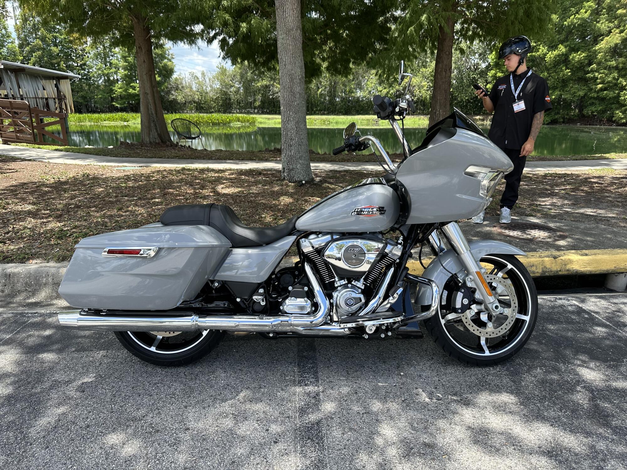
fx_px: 435
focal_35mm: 24
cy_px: 235
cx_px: 314
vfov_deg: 56.8
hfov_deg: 71.6
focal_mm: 6.86
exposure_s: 1/1157
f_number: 1.78
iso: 80
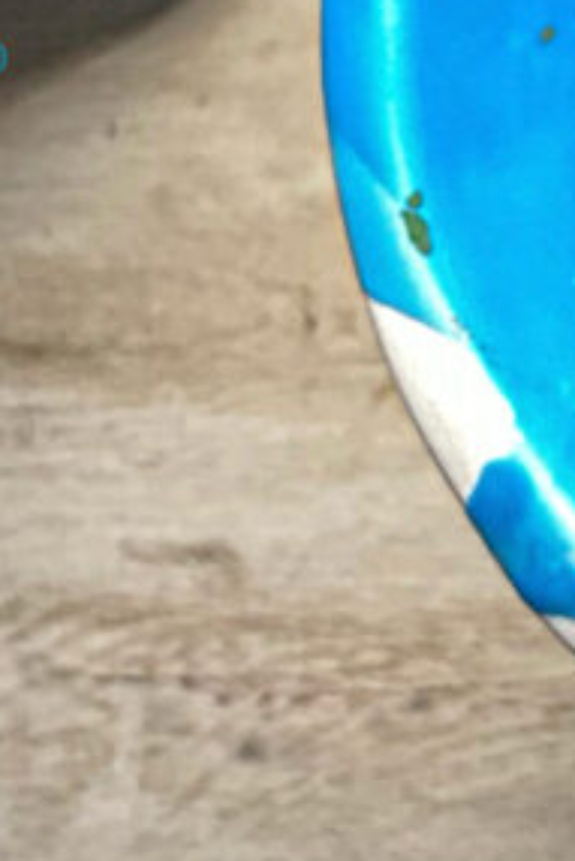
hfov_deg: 11.8
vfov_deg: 18.2
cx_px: 1005
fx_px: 2584
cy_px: -87
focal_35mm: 108
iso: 320
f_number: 1.8
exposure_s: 1/45
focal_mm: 3
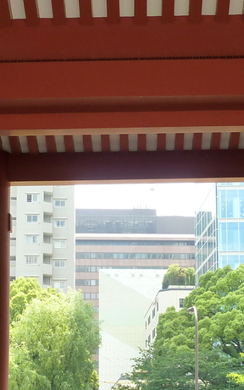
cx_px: 143
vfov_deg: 28.6
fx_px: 734
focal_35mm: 69
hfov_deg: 18.8
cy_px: 352
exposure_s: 1/100
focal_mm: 4.1
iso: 125
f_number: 4
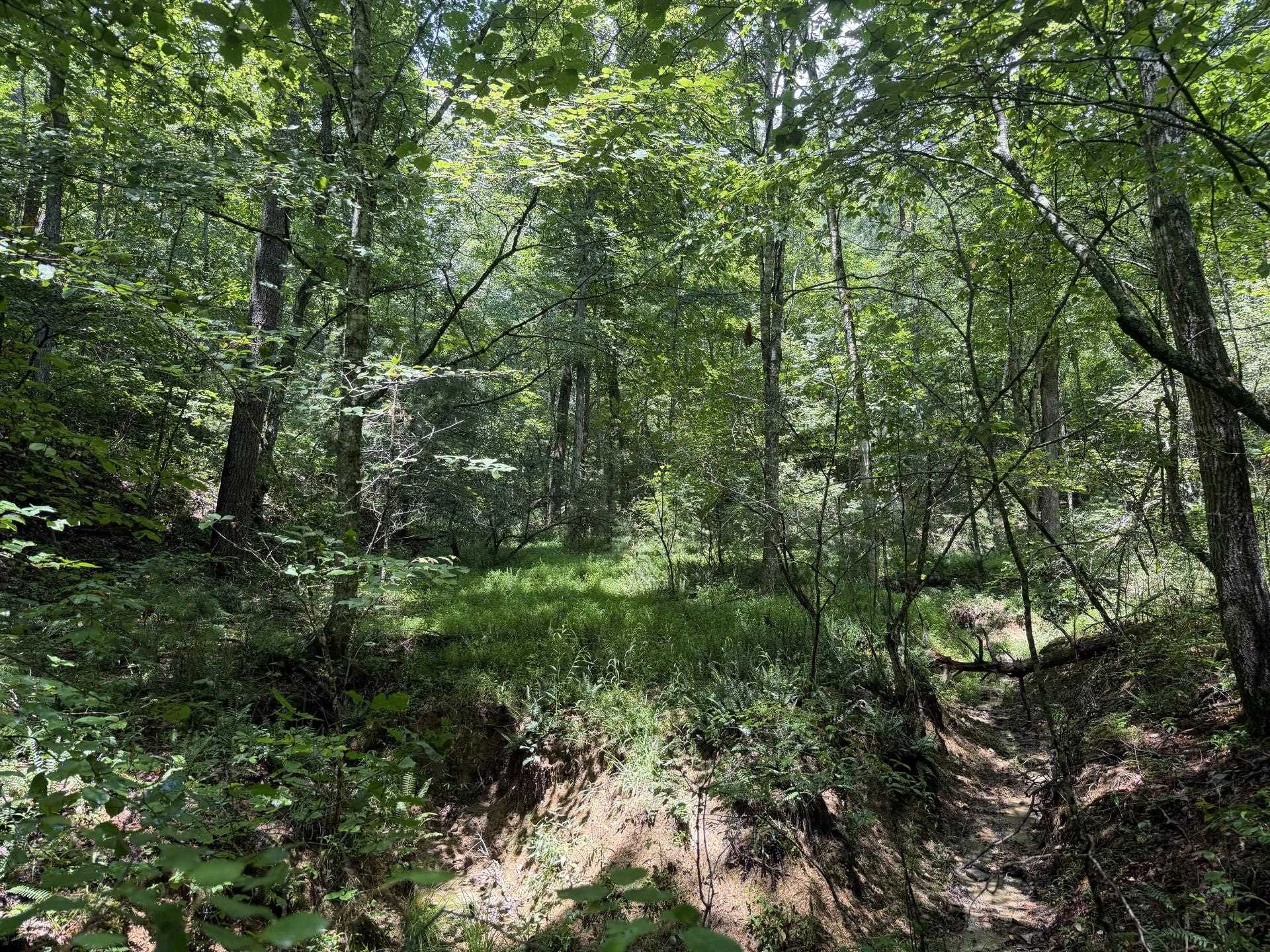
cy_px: 476
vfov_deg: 56.8
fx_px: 881
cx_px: 635
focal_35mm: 24
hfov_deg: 71.6
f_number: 1.78
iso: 64
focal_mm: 6.76
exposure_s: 1/218
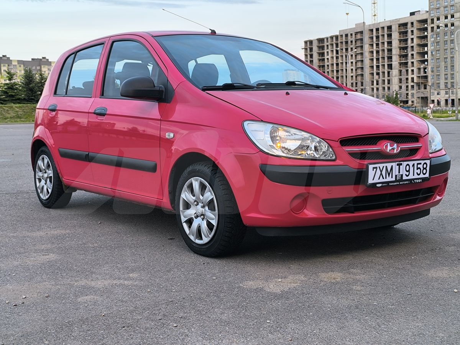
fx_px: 651
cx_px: 230
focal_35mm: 49
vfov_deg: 29.7
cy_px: 172
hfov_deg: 38.9
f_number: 1.65
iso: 100
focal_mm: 6.14
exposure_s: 1/100
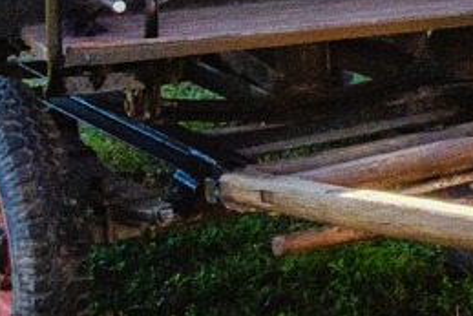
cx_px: 986
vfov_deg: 6.7
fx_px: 2629
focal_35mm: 200
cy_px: -296
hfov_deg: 9.5
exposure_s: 1/500
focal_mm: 18
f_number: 8
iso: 500
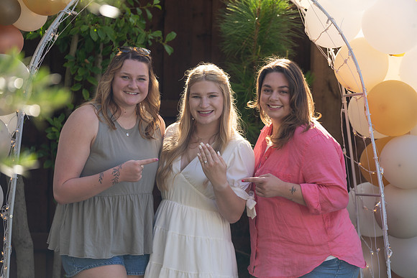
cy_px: 139
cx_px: 208
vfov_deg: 9.6
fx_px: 1657
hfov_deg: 14.3
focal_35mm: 143
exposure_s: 1/640
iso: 100
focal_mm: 143
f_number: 3.5
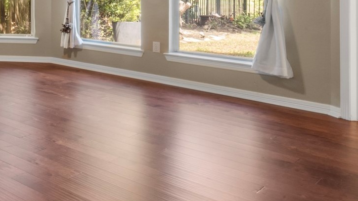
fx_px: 418
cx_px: -89
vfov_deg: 25.2
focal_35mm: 44
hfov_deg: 34.9
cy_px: -20
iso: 250
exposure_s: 6
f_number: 9
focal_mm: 14
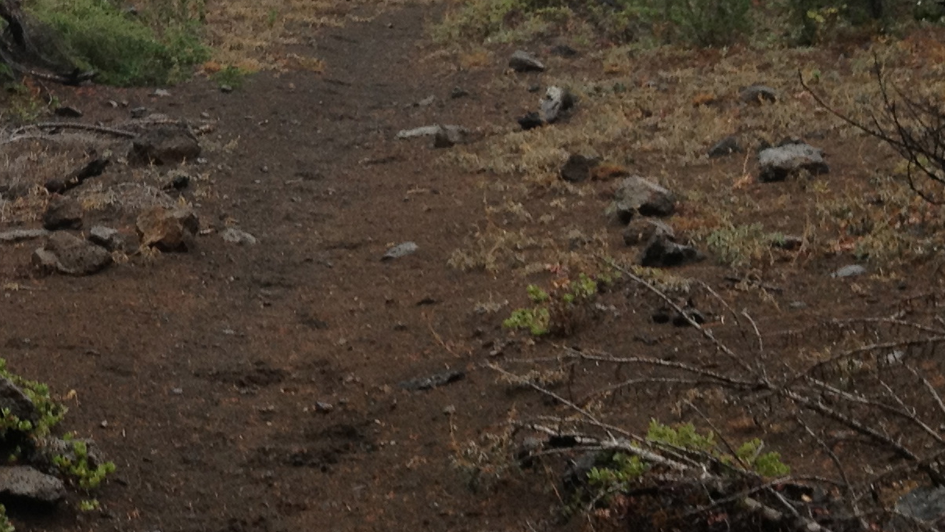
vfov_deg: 11.6
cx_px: -250
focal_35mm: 103
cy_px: -54
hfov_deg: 19.3
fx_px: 2581
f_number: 2.4
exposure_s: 1/120
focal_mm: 4.28
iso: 64
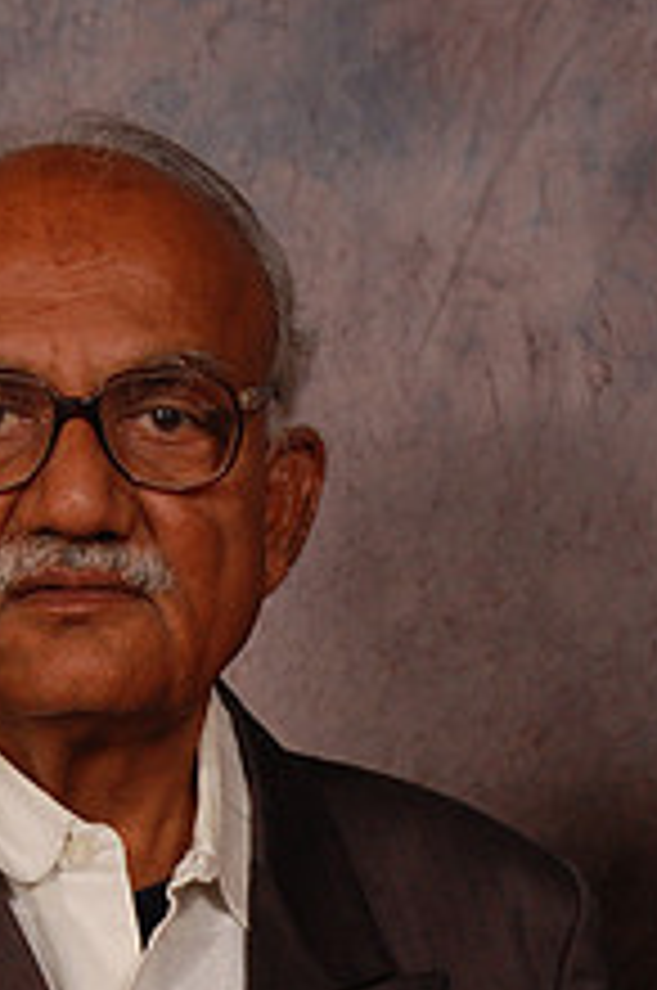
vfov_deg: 11.2
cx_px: 472
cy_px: 1296
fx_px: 4897
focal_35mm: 178
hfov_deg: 7.7
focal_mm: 45
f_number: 5.6
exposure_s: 1/200
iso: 400
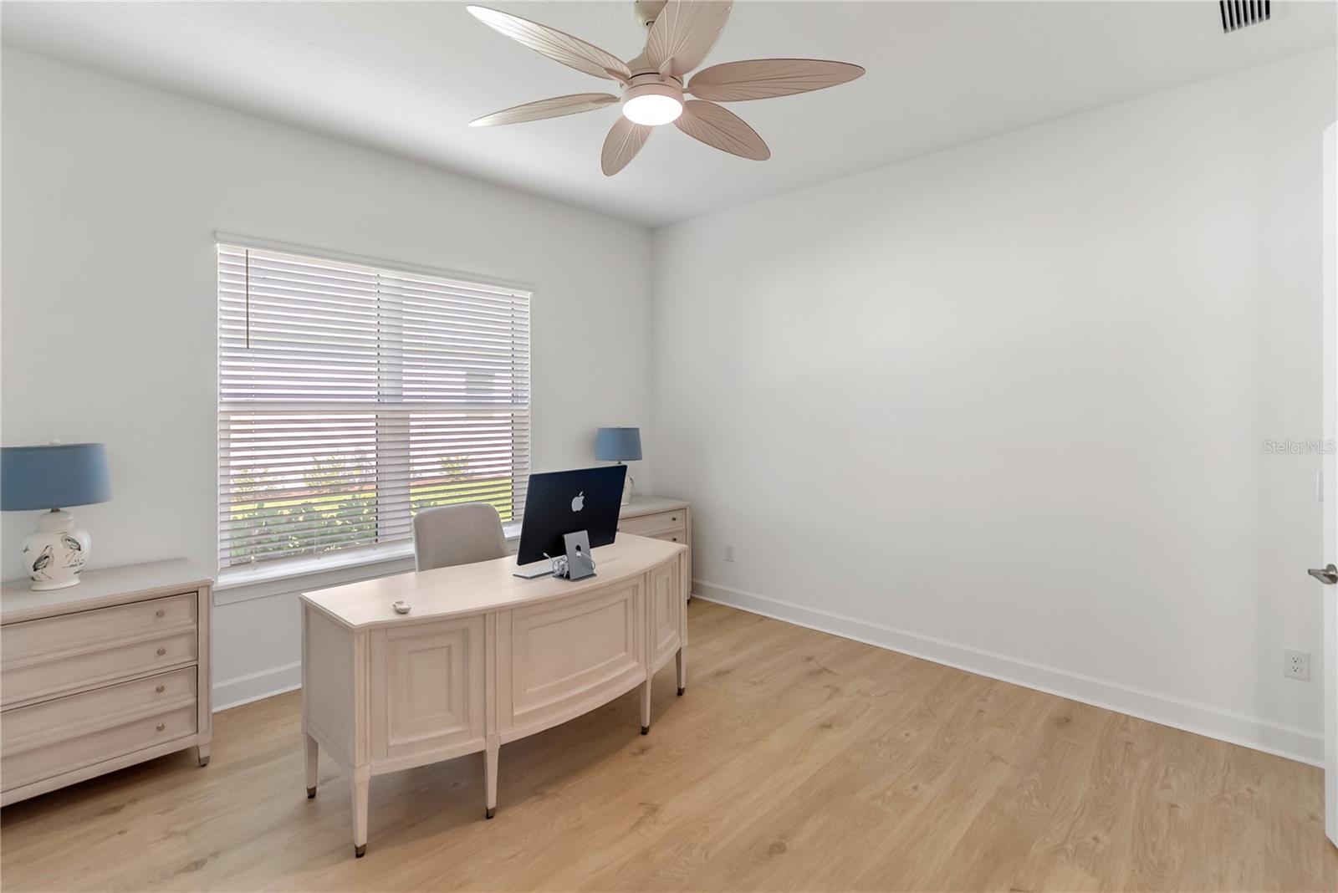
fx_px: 595
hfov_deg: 96.7
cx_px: 669
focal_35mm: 16
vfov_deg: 73.8
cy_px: 446
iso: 160
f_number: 2.8
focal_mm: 16
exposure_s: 1/125
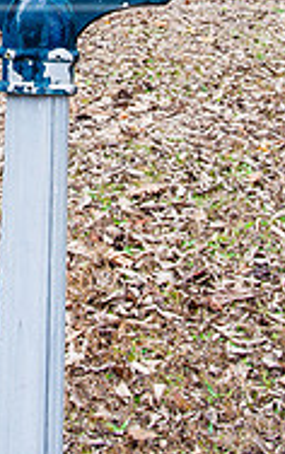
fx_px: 1177
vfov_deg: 20.6
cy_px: -68
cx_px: 8
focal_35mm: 95
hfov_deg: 13.6
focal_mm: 26
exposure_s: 1/50
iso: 200
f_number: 7.1
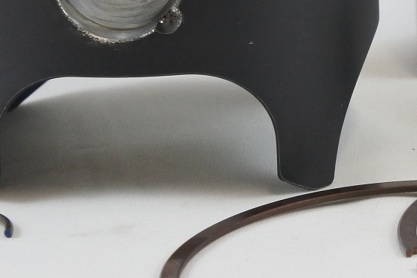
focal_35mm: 253
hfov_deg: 8.1
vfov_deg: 5.4
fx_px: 2932
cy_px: -66
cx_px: 410
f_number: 5.3
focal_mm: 26
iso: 720
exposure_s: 1/125
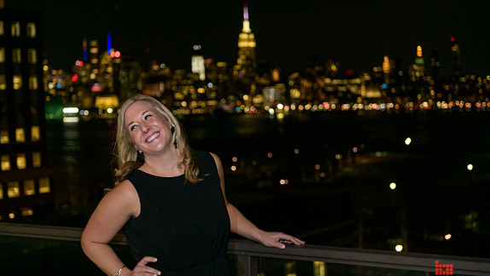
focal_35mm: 66
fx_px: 857
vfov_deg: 18.3
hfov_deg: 31.9
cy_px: 139
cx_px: 247
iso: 1600
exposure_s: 1/125
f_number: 3.2
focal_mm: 62
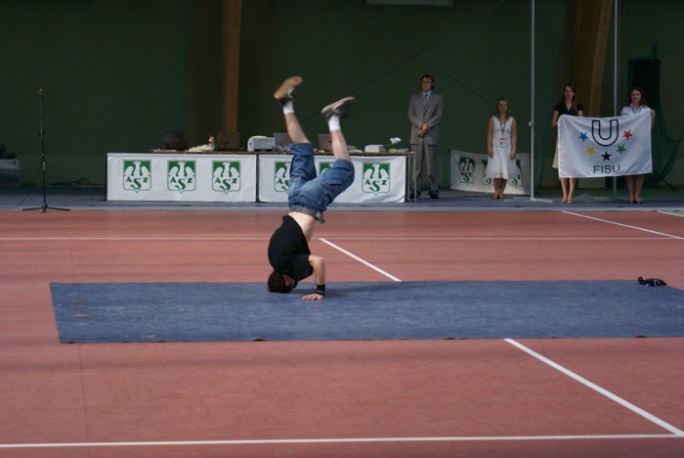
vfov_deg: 13.1
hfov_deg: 19.4
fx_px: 1997
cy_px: 229
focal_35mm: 105
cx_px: 342
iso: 400
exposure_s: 1/80
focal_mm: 70
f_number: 5.6
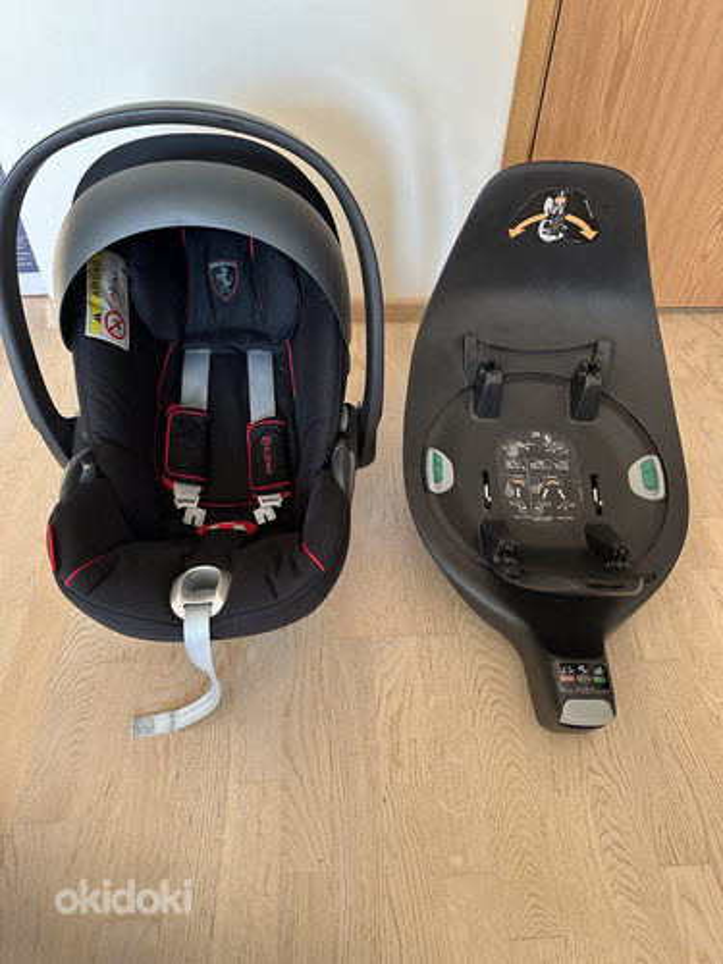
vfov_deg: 71.6
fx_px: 668
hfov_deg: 56.8
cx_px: 362
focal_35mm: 24
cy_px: 482
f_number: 1.78
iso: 250
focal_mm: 6.86
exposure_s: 1/99
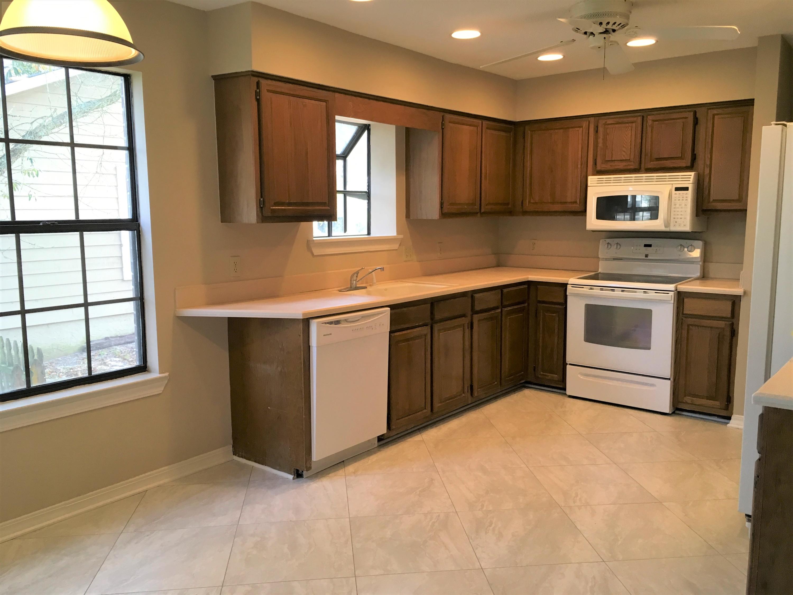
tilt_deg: -7.4
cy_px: 298
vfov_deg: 48.2
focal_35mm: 29
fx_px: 664
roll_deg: +1.0
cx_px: 396
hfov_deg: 61.7
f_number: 2.2
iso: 32
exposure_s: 1/30
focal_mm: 4.15
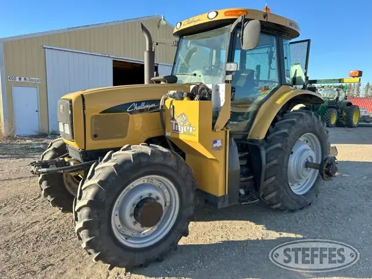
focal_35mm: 26
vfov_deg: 53.1
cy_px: 140
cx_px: 186
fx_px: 279
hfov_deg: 67.3
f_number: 1.5
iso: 50
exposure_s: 1/924
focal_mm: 5.7
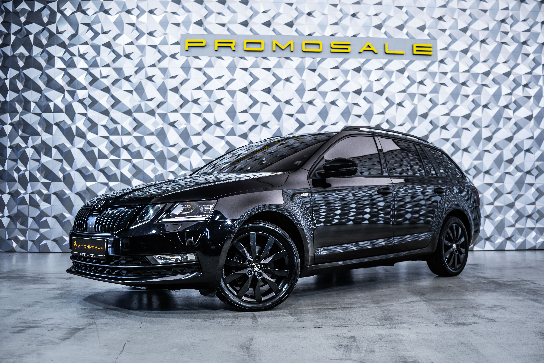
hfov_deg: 54.4
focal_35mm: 35
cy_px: 182
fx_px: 529
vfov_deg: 37.9
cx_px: 272
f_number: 2.8
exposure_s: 1/40
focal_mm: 35
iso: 100
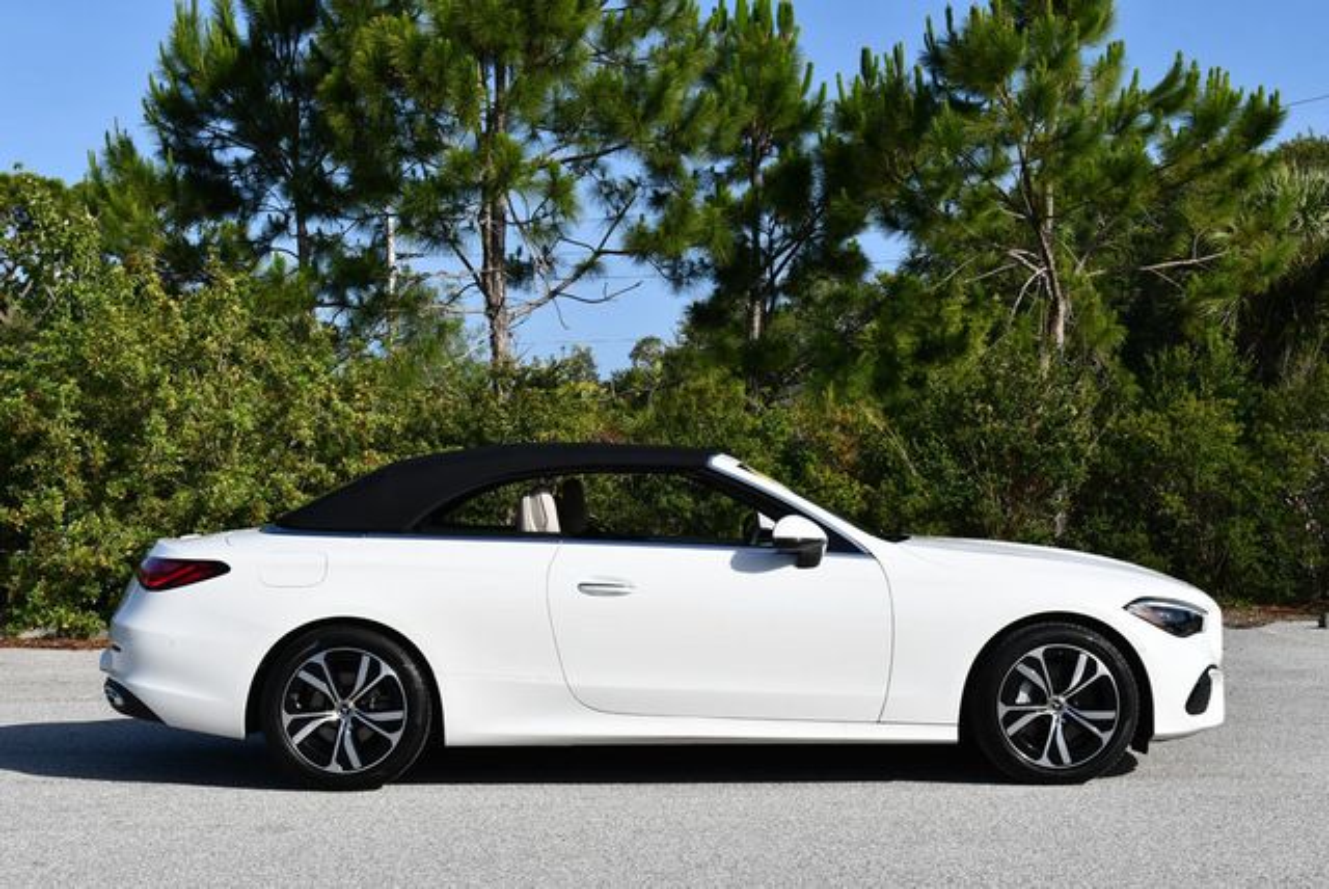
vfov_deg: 23.4
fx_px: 2143
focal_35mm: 58
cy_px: 444
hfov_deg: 34.5
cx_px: 664
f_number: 9
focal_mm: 29
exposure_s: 1/320
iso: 100
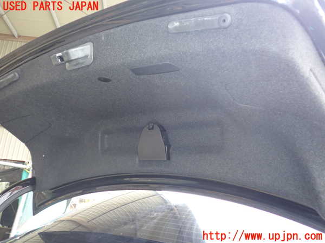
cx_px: 162
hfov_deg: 60.0
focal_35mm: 30
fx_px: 282
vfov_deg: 46.8
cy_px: 122
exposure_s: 1/30
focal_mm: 5.4
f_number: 2.3
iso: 250
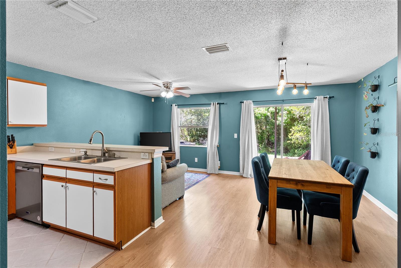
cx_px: 200
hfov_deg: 93.3
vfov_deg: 70.5
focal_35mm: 17
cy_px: 134
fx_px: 189
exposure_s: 1/4
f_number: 8
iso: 400
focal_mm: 17
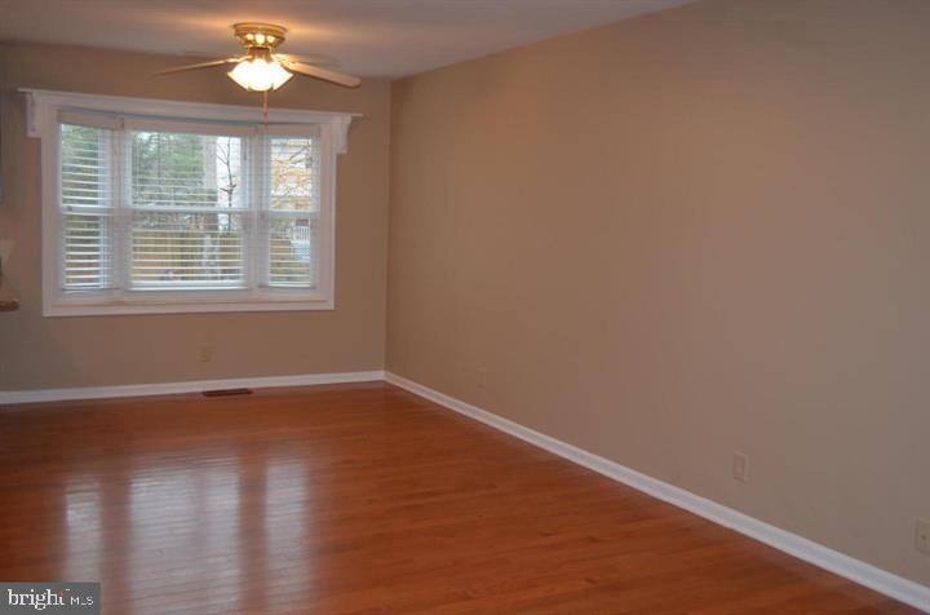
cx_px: 465
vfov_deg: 36.7
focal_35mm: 36
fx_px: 928
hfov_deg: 53.3
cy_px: 308
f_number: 4
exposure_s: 1/100
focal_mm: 24
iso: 400
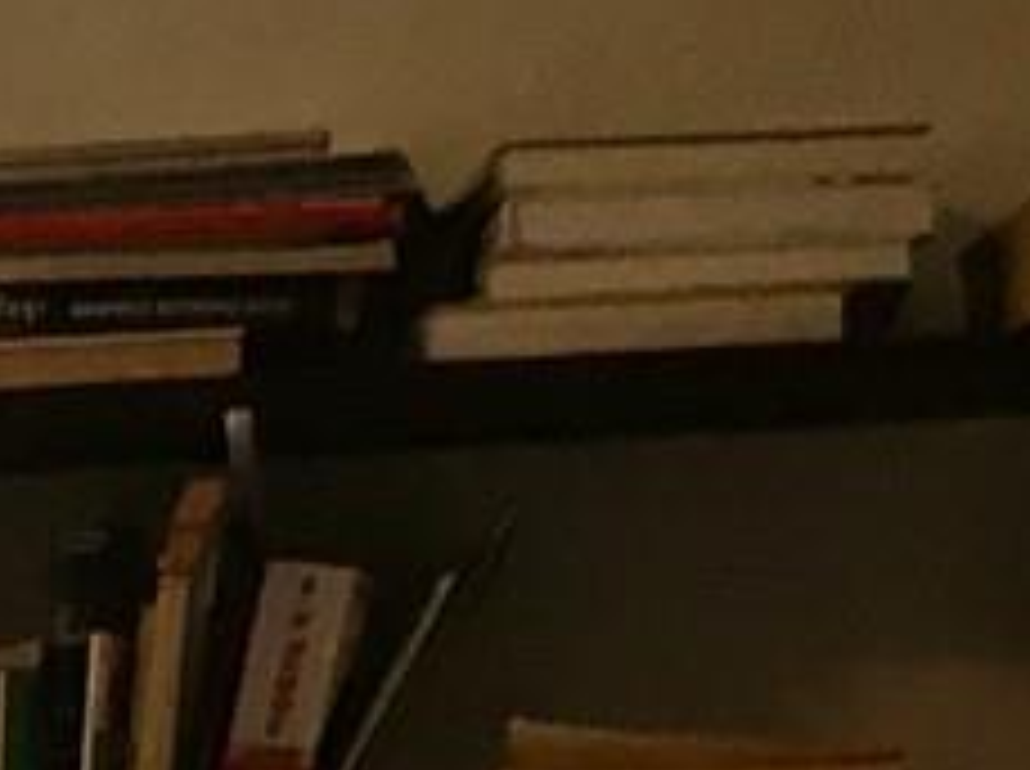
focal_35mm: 203
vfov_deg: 6.5
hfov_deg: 8.5
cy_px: 2472
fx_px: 6031
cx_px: -1822
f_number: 2.2
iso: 50
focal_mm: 4.15
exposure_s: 1/30
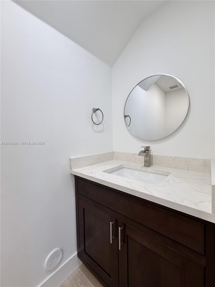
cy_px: 144
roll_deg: -0.4
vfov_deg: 102.1
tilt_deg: -2.1
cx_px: 108
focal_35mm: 14
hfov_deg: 85.6
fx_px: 116
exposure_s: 1/120
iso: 64
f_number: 2.2
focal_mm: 2.22
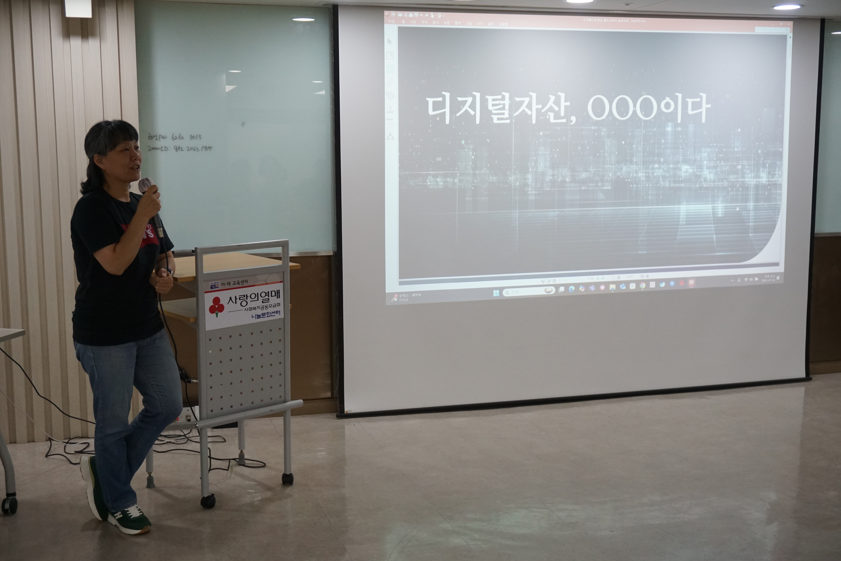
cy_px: 280
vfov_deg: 30.8
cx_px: 420
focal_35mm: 44
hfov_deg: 45.0
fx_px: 1016
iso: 1000
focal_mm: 29
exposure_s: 1/160
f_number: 4.5
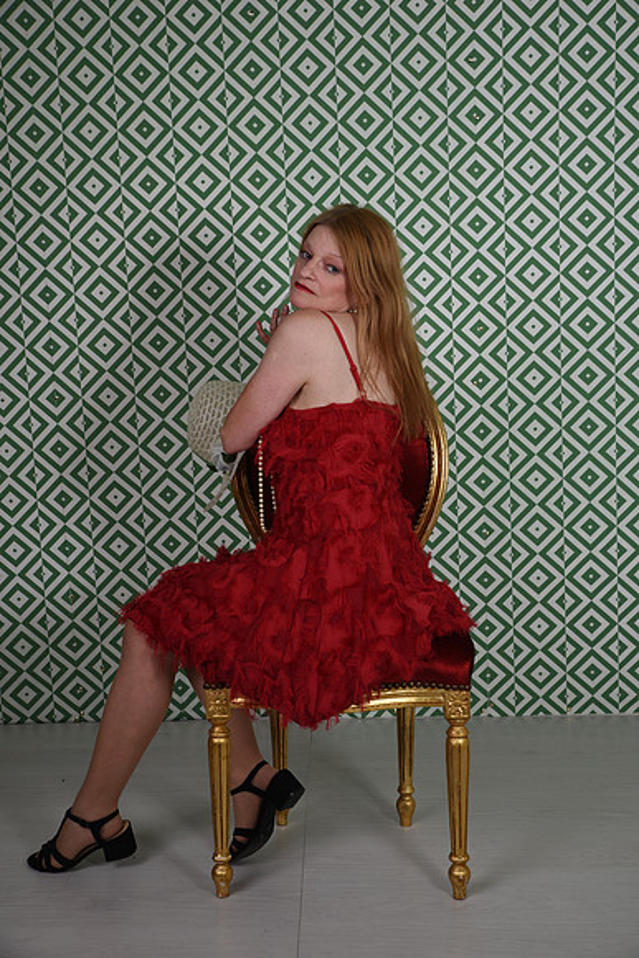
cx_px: 320
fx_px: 1463
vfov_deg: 36.2
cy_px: 479
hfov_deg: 24.6
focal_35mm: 55
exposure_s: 1/160
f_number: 9
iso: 100
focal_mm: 55
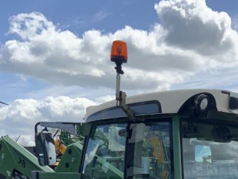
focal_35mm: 82
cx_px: 217
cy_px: 238
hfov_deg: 23.2
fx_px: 564
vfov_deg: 16.9
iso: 16
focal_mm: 3
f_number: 1.8
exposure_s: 1/1626
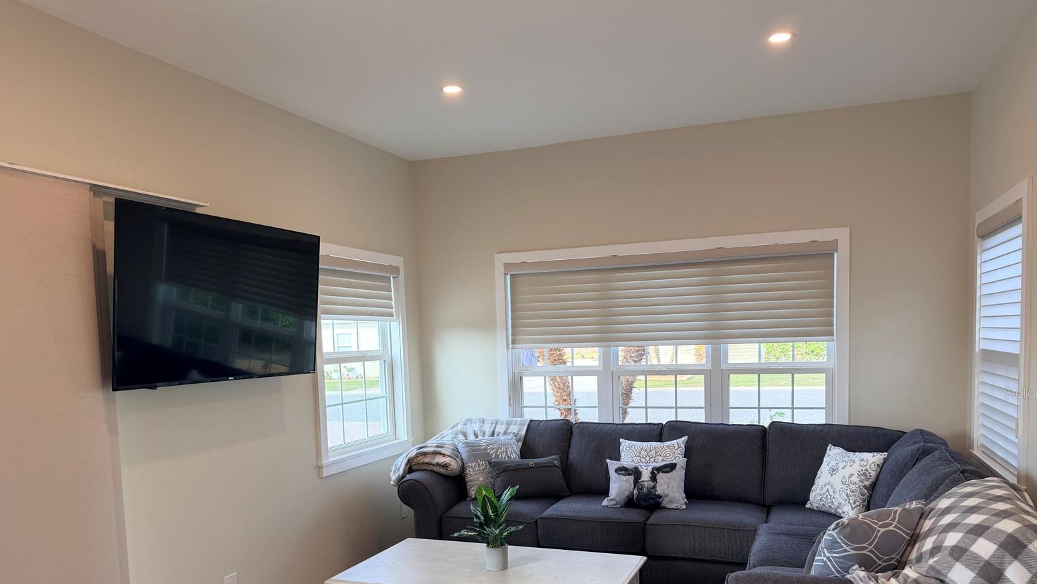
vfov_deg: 42.3
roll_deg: +2.1
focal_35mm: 27
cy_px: 392
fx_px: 743
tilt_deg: -4.0
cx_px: 532
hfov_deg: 69.8
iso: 80
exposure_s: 1/202
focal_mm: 6.76
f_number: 1.78
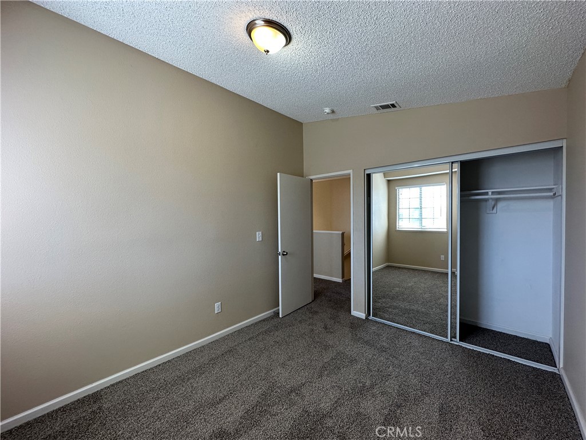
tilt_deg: -1.1
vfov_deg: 85.7
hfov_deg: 102.1
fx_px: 237
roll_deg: +0.6
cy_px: 220
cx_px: 293
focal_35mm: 14
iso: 160
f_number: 2.2
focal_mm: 2.22
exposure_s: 1/120
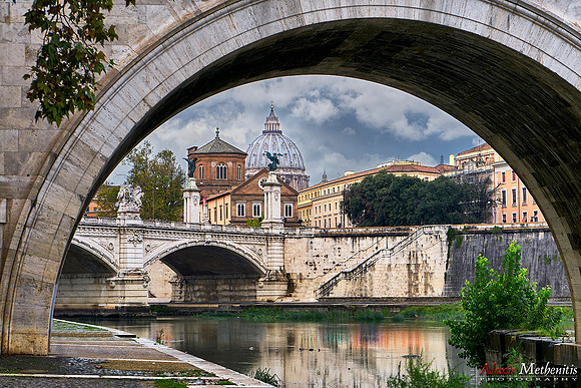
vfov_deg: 16.1
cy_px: 194
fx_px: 1372
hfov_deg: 23.9
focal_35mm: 85
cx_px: 290
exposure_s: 1/200
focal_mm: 85
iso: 100
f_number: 4
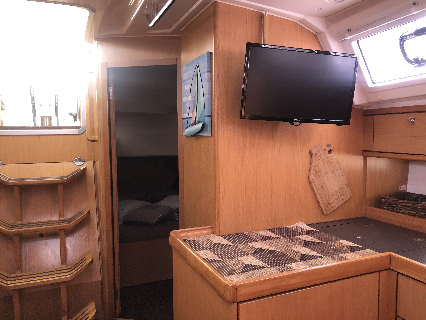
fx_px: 345
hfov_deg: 63.4
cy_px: 160
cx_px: 213
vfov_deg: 49.7
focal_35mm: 28
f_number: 1.8
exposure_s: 1/30
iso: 32
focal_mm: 3.99
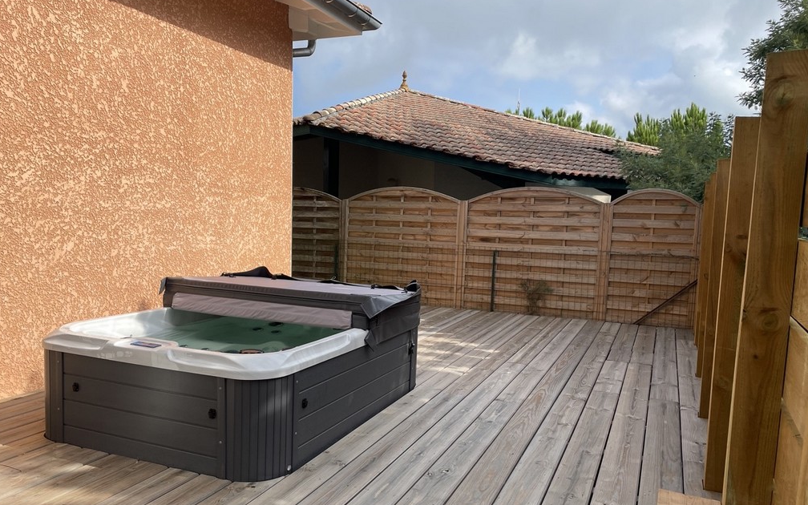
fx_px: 617
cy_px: 284
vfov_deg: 44.5
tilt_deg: -6.6
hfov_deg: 66.5
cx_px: 399
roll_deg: -1.0
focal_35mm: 28
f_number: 1.6
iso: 32
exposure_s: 1/2618
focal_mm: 4.2
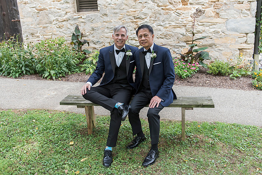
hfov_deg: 53.1
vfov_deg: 36.8
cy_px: 75
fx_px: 262
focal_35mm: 36
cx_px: 132
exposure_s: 1/500
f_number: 3.2
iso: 400
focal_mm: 31
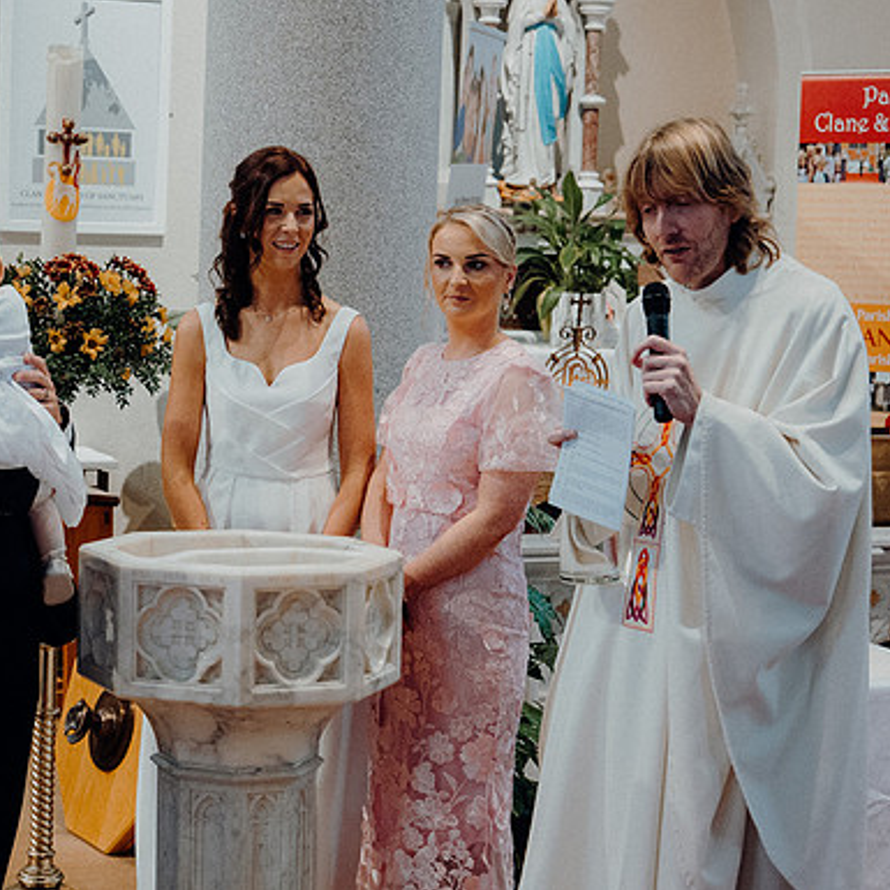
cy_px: 445
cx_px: 273
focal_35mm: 82
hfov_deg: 21.0
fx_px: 2385
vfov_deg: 21.1
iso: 2500
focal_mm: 43
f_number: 3.5
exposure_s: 1/160
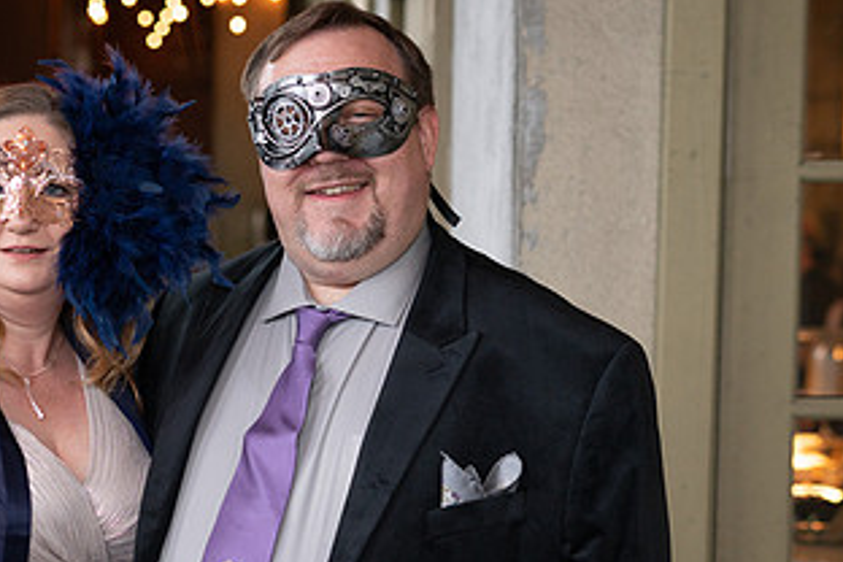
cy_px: 428
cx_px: 186
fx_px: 2178
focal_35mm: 93
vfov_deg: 14.6
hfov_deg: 21.7
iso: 400
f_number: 2.8
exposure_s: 1/125
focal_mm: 50
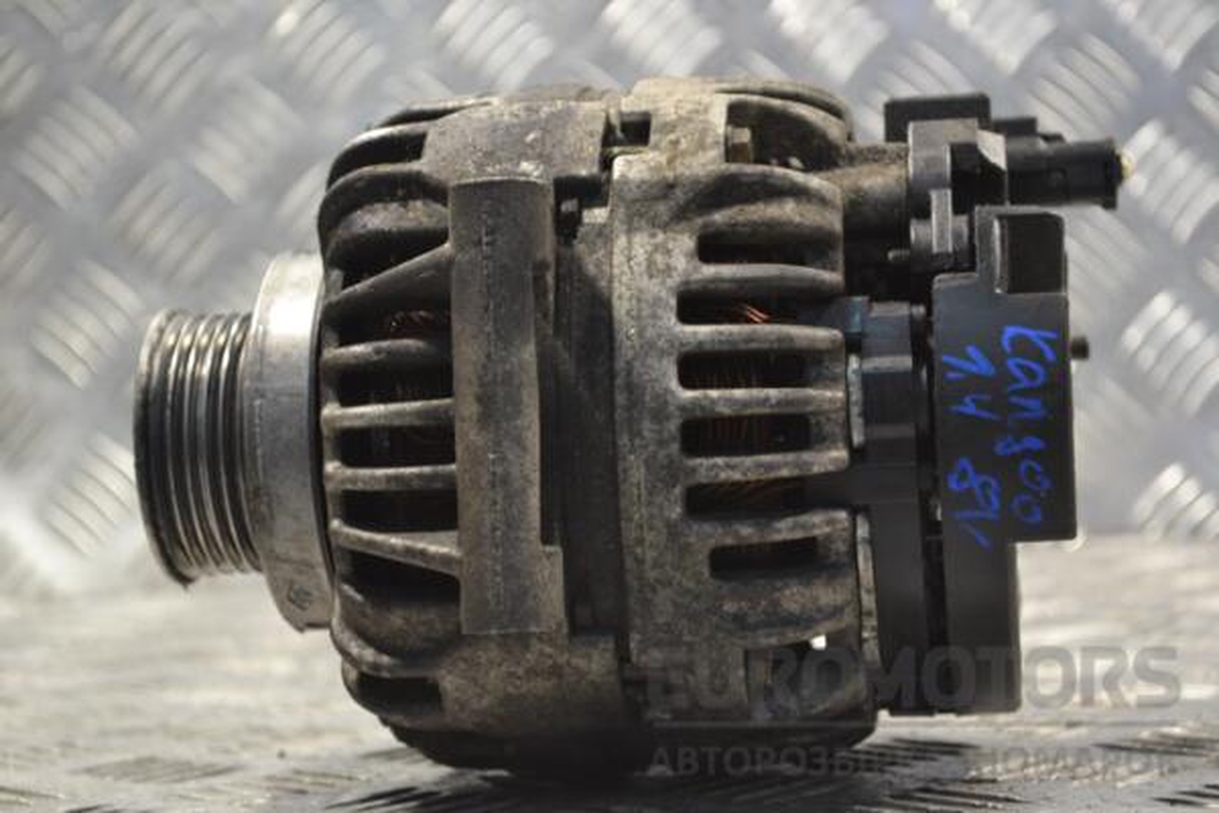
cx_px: 610
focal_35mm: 82
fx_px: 2793
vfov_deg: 16.6
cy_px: 406
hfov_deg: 24.6
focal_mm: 55
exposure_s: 1/30
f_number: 5.6
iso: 400
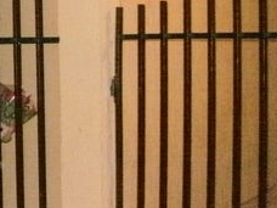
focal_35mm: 101
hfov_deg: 18.8
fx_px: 808
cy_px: 50
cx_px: -17
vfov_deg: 14.6
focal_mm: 6.3
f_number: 3.5
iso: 640
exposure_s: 1/30
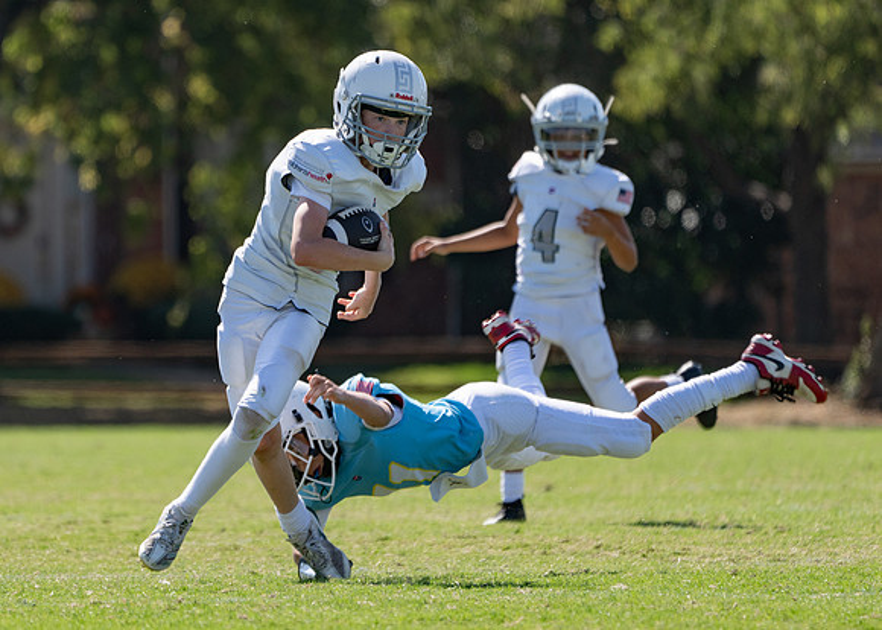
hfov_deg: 3.5
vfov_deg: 2.5
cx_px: 268
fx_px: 14379
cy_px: 283
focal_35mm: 574
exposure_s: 1/1000
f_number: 5.6
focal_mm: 400
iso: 200
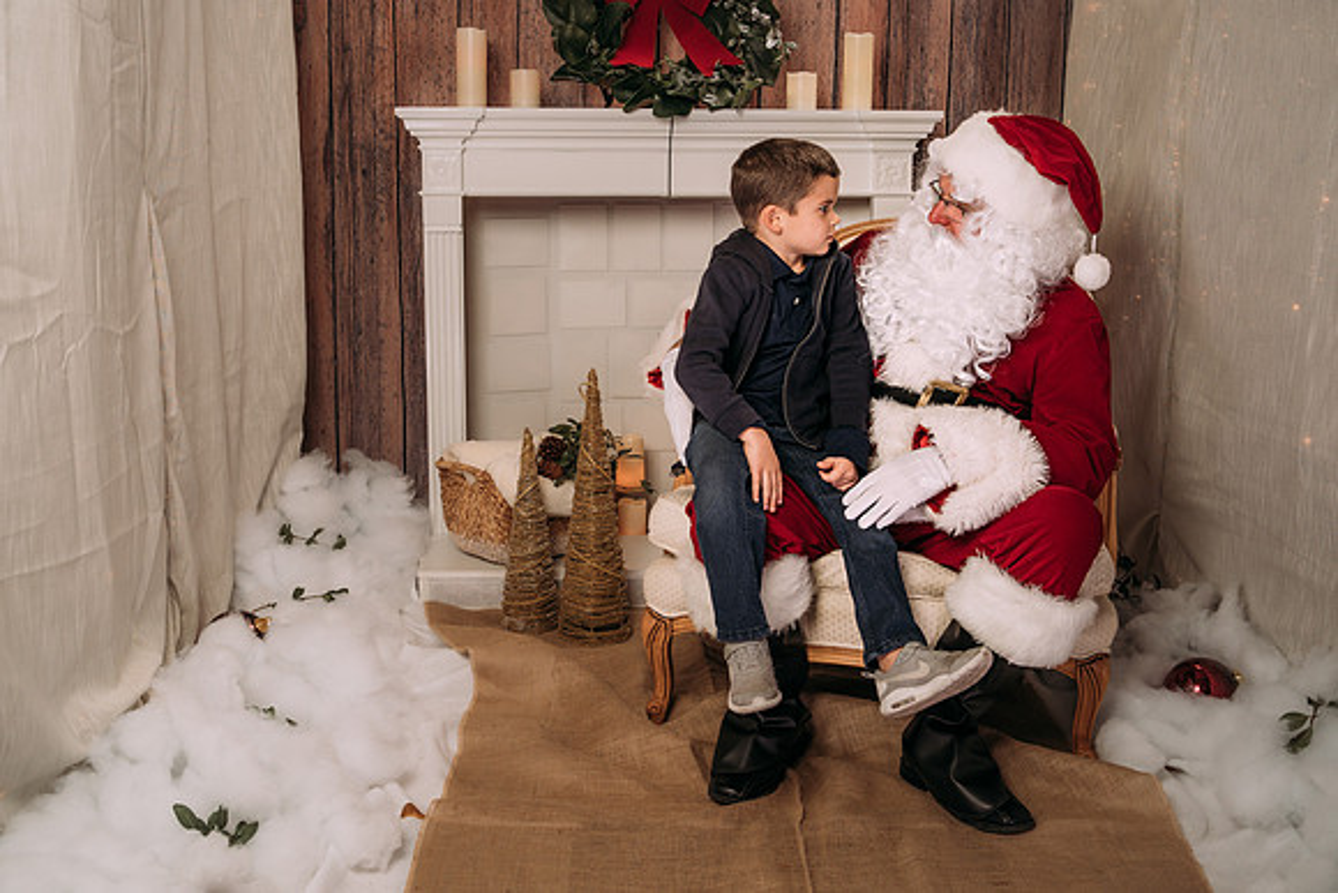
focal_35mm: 40
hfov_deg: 48.9
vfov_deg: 33.8
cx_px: 615
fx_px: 1469
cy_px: 419
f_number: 5.6
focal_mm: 35
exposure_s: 1/100
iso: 100
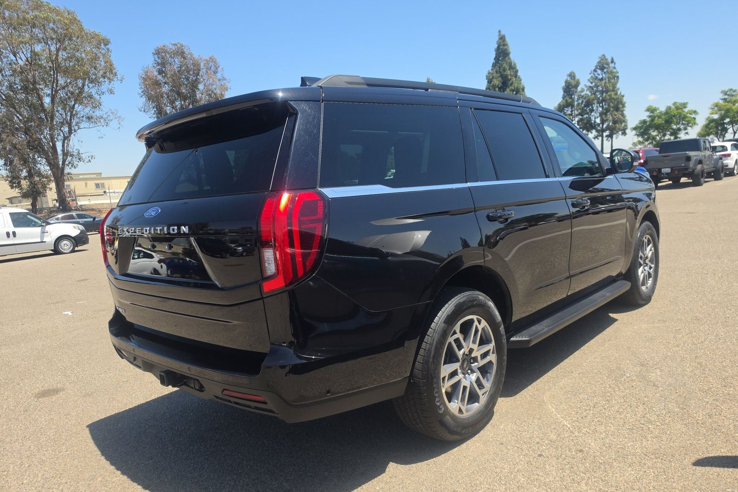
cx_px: 368
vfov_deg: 53.0
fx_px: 492
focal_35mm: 24
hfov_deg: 73.7
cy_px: 269
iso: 63
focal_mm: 6.5
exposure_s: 1/2944
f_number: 1.4
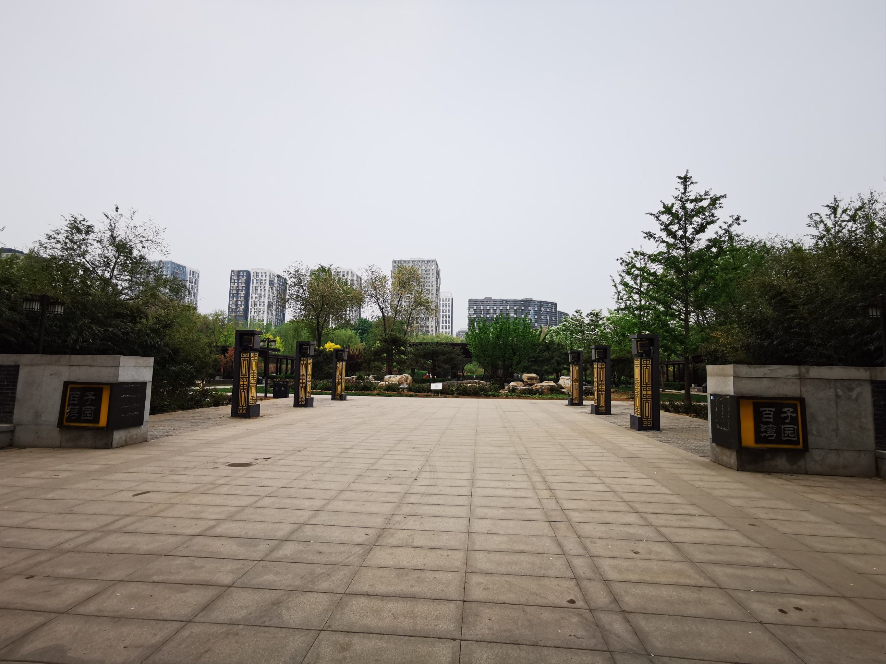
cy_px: 332
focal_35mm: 17
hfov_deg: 91.0
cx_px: 443
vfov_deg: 74.7
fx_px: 435
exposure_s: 1/476
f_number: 2.2
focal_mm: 2.26
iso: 50
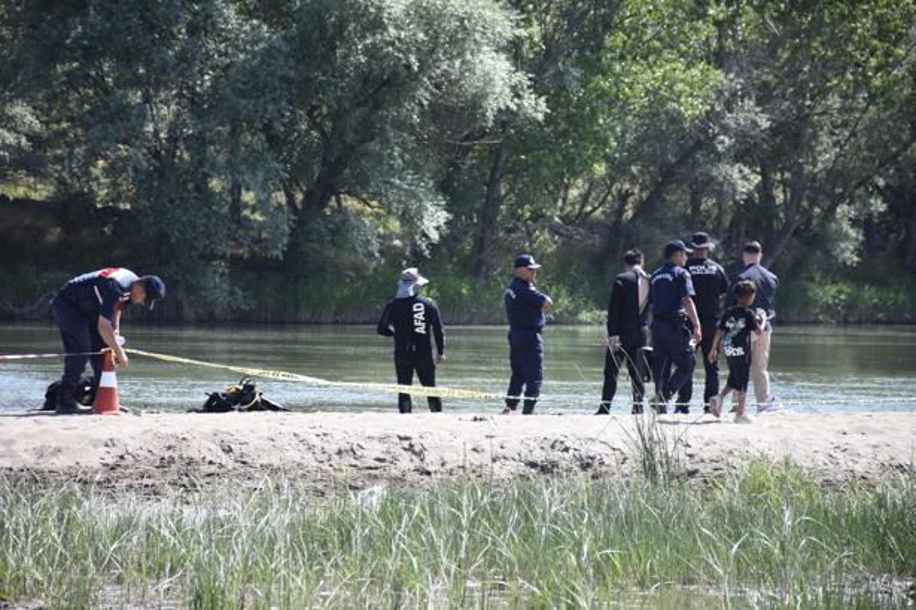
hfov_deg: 9.8
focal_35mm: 210
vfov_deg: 6.5
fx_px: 5343
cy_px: 305
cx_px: 458
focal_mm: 140
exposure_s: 1/400
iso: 200
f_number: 5.6
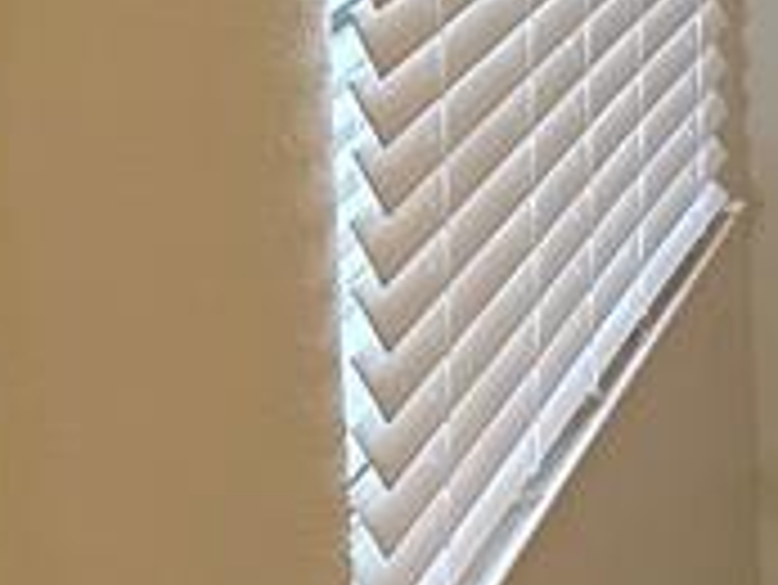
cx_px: 2096
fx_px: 3194
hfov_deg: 10.9
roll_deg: -0.8
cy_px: -441
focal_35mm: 142
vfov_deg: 9.9
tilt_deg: -4.4
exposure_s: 1/60
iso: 500
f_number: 1.78
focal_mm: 6.86
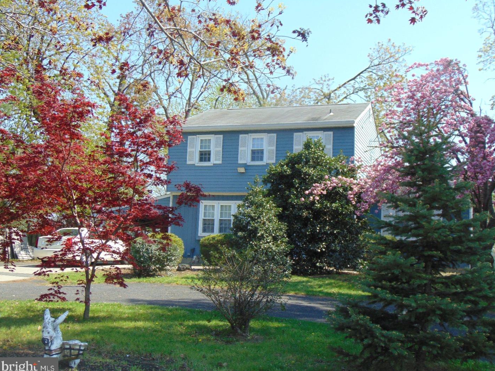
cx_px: 250
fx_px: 615
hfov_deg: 43.9
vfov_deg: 33.6
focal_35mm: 43
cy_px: 187
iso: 80
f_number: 3.3
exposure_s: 1/400
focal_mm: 7.6
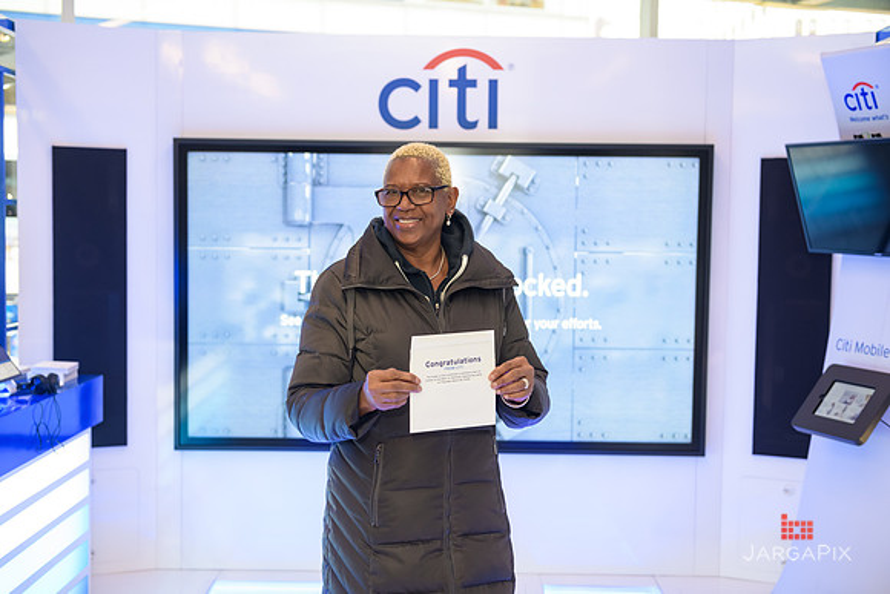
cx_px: 445
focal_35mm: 48
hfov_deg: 41.1
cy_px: 297
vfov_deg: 28.1
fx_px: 1187
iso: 1000
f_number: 3.2
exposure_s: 1/125
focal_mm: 48
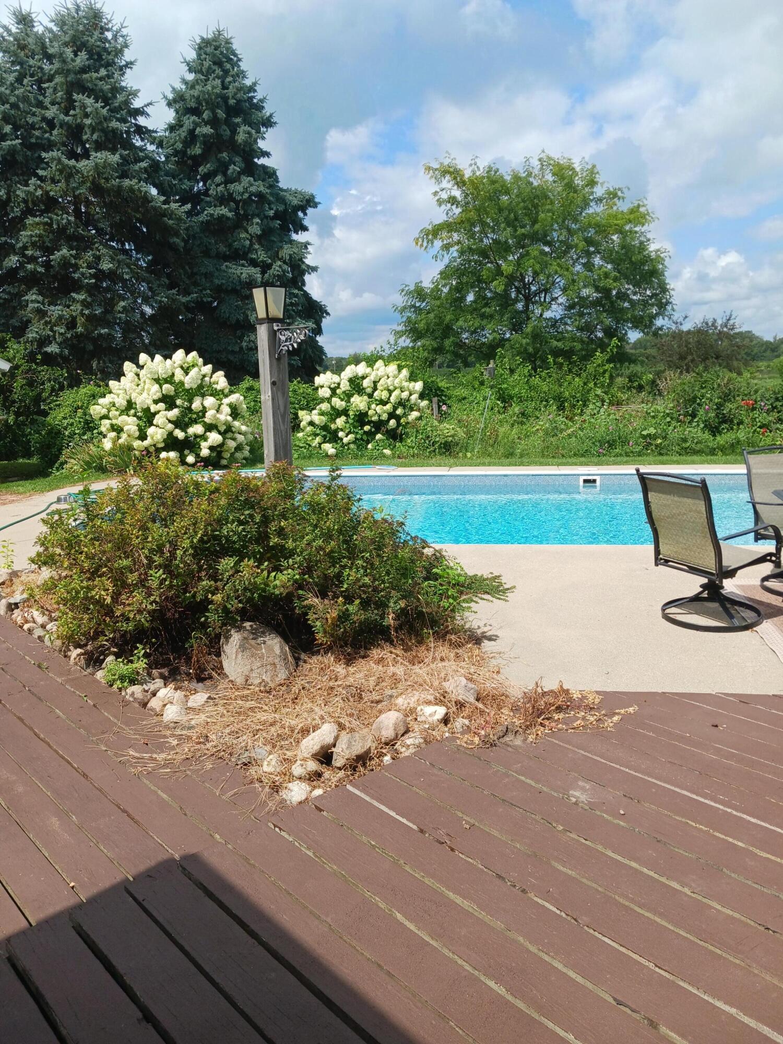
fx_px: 814
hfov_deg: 51.4
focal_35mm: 27
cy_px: 522
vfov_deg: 65.3
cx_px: 392
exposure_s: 1/326
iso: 20
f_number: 1.8
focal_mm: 4
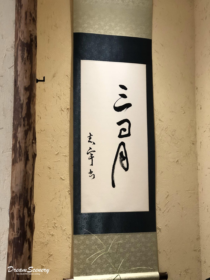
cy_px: 140
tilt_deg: +5.2
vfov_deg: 33.8
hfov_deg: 25.7
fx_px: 461
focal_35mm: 57
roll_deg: +0.0
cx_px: 105
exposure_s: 1/30
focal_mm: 6.6
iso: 125
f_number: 2.8
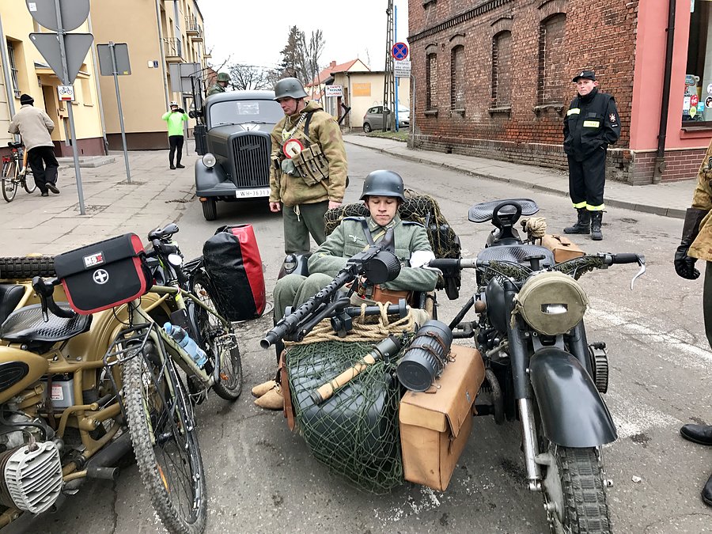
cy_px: 267
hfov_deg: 63.4
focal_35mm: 28
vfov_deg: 49.7
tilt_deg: -13.2
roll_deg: +1.1
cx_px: 356
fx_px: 576
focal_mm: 3.99
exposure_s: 1/104
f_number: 1.8
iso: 20
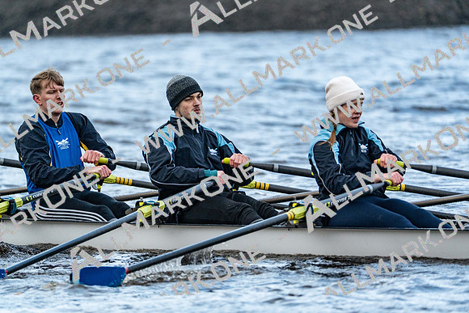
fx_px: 5212
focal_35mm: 400
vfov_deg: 3.4
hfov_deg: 5.2
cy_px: 156
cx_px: 234
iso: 4000
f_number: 6.3
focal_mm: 400
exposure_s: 1/1600
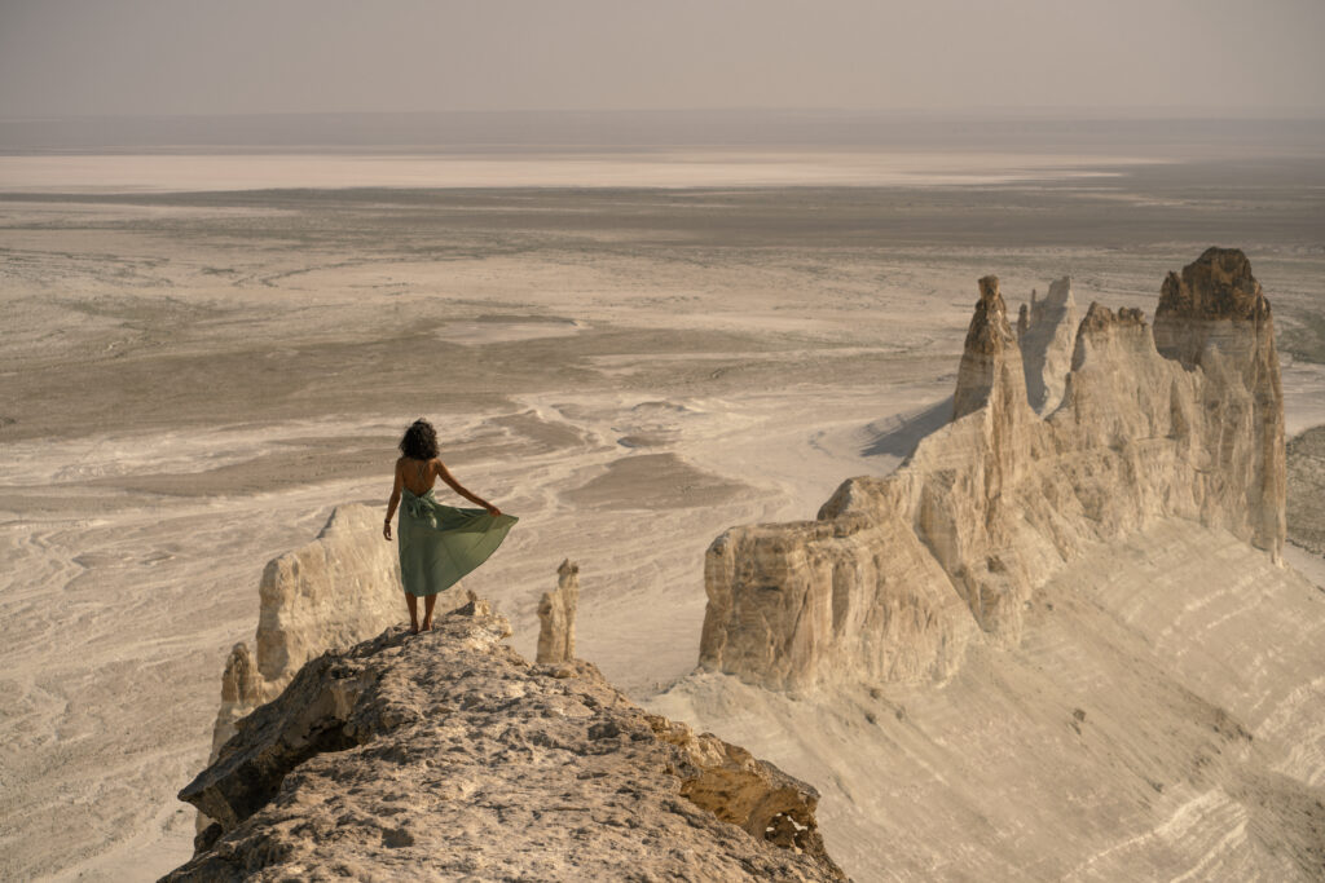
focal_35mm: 85
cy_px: 442
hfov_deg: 23.9
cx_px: 662
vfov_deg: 16.1
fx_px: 3129
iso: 50
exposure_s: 1/1600
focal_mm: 85
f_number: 5
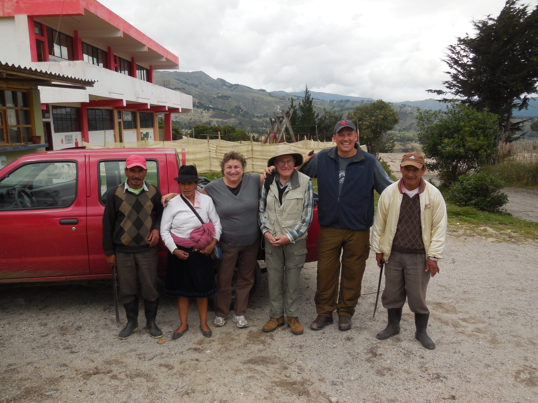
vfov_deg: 46.8
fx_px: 466
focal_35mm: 30
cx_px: 269
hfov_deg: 60.0
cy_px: 202
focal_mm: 5.3
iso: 125
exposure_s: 1/1000
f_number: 3.2
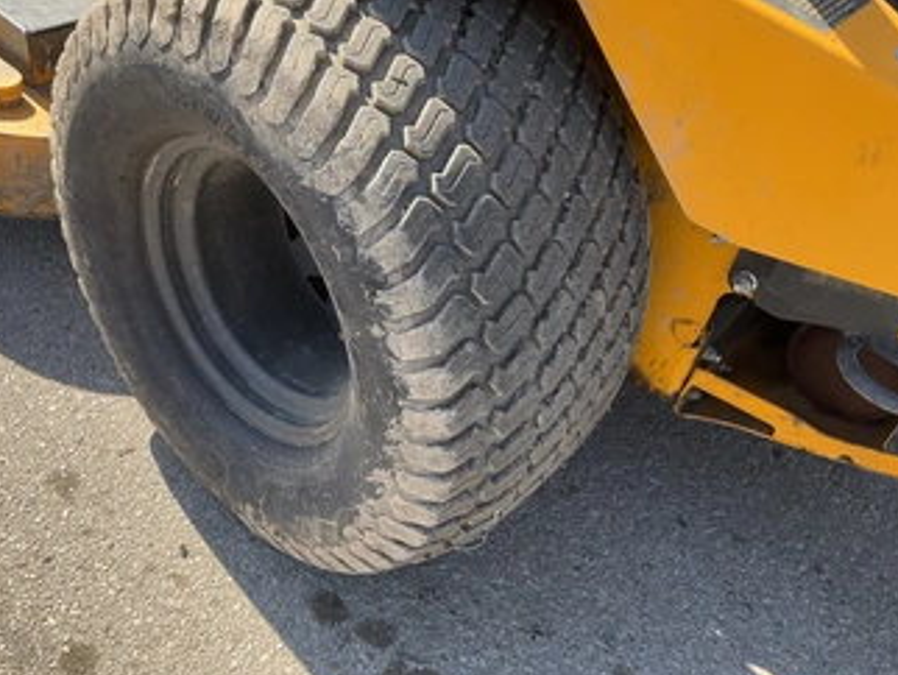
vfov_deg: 39.7
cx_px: 404
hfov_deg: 51.2
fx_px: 935
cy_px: 304
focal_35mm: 36
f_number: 1.8
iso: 25
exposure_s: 1/383
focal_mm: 3
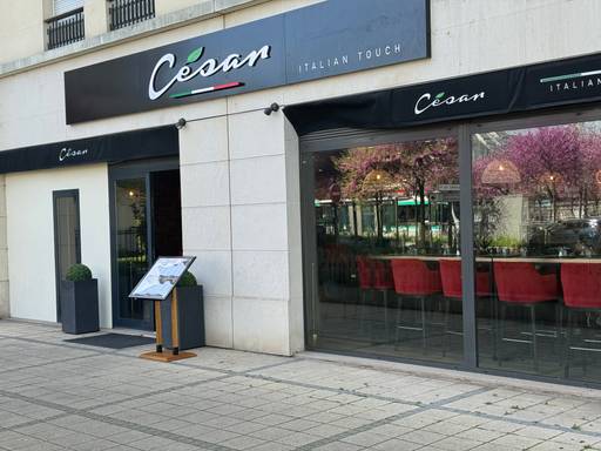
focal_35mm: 48
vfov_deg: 30.3
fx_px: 833
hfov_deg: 39.7
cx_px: 300
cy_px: 226
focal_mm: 6.76
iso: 64
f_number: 1.78
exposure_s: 1/802
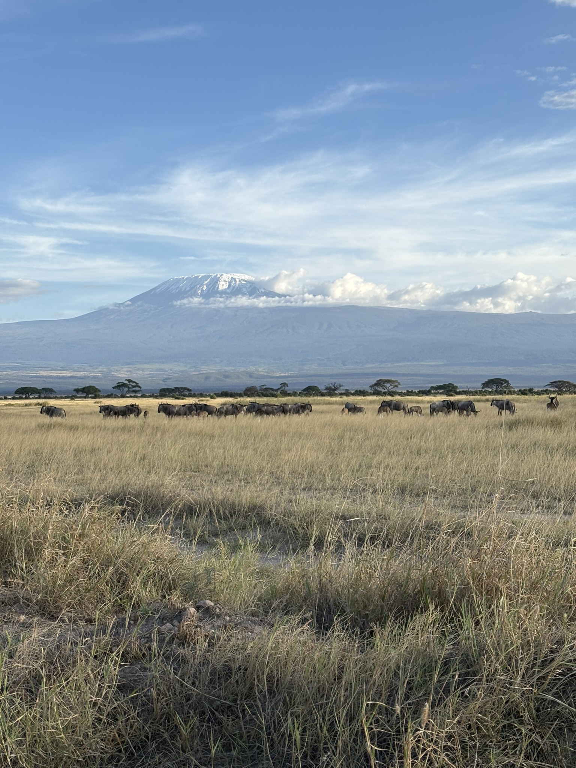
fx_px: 1154
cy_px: 384
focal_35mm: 52
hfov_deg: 28.0
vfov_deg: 36.8
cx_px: 288
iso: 40
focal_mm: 5.96
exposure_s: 1/1626
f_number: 1.6
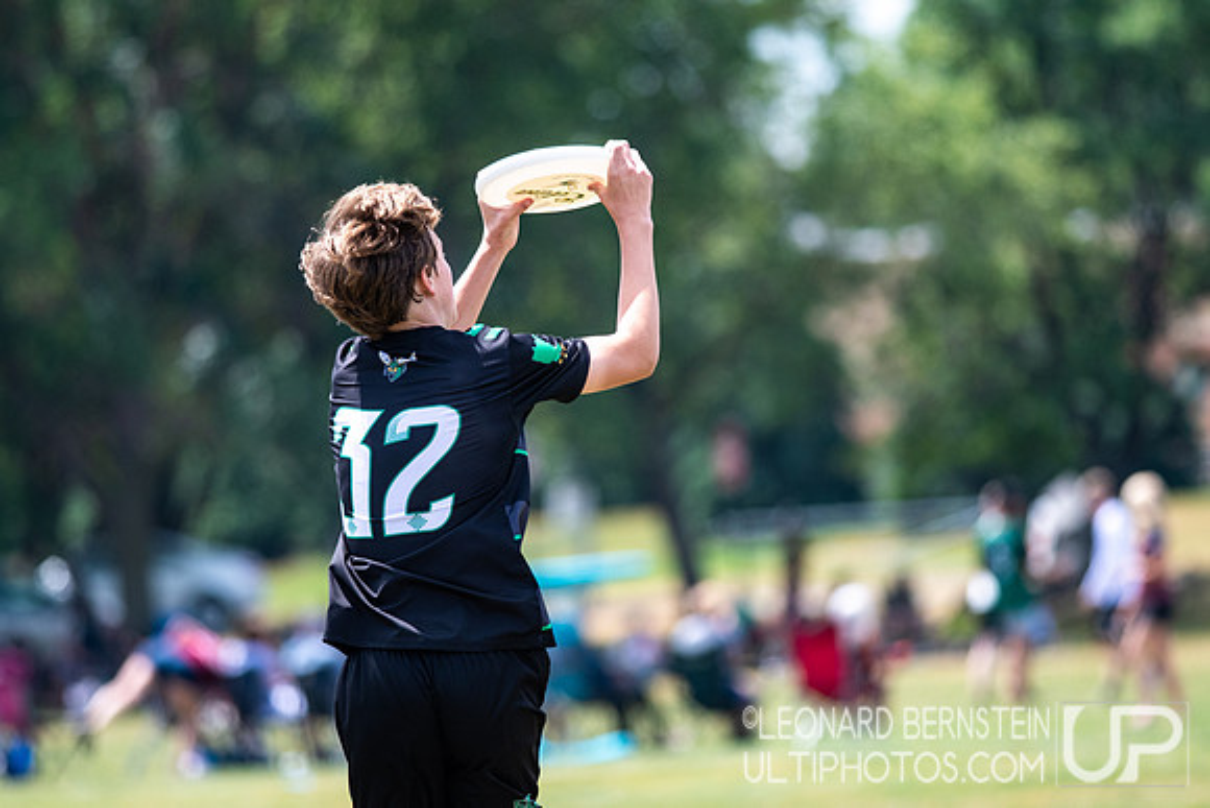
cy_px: 404
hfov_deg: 4.6
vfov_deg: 3.1
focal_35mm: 450
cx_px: 605
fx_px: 15128
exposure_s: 1/2500
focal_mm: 300
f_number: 4
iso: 400
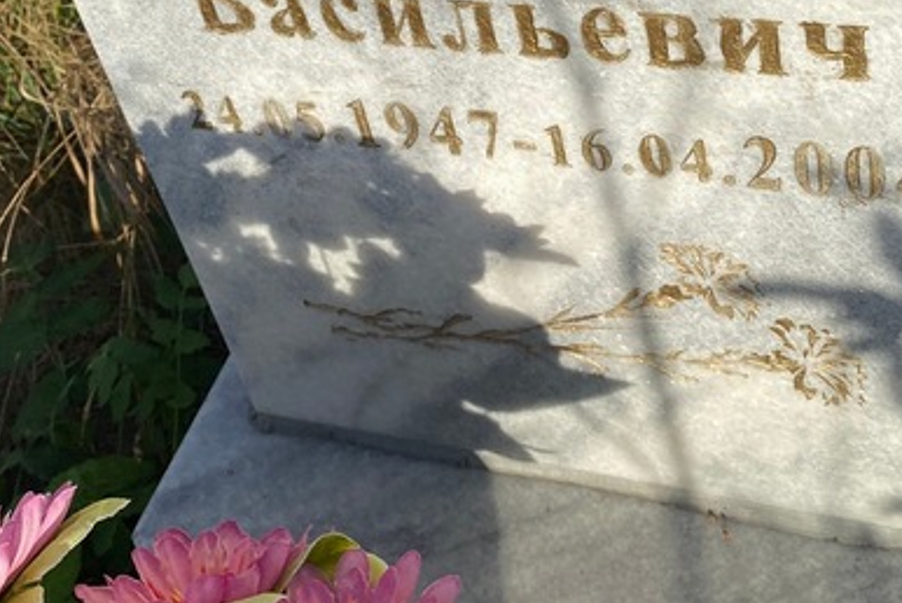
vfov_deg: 22.6
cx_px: 498
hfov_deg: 35.6
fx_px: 1404
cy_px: -93
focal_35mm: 56
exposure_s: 1/5025
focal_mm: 4.25
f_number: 1.8
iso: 32
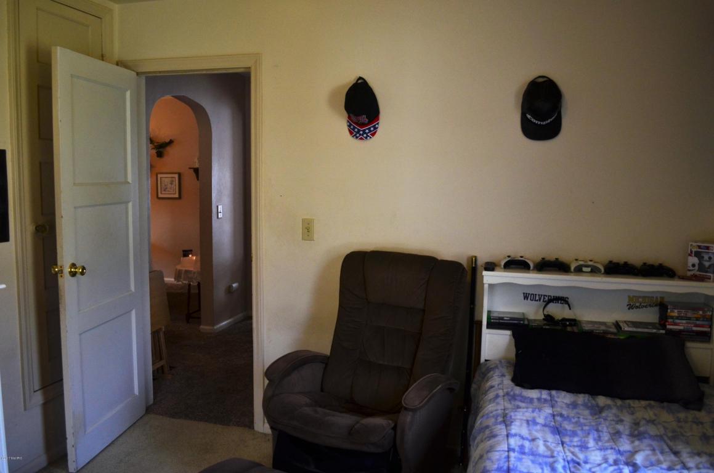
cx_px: 357
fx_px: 534
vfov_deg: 47.7
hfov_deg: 67.5
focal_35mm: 27
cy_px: 236
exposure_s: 1/160
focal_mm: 18
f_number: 3.5
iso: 400
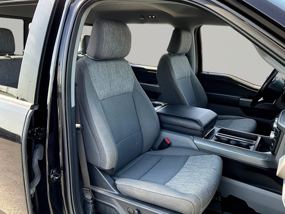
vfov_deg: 46.8
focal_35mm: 30
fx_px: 247
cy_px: 106
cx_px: 146
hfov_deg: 60.0
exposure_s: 1/122
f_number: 1.8
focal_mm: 3
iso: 20
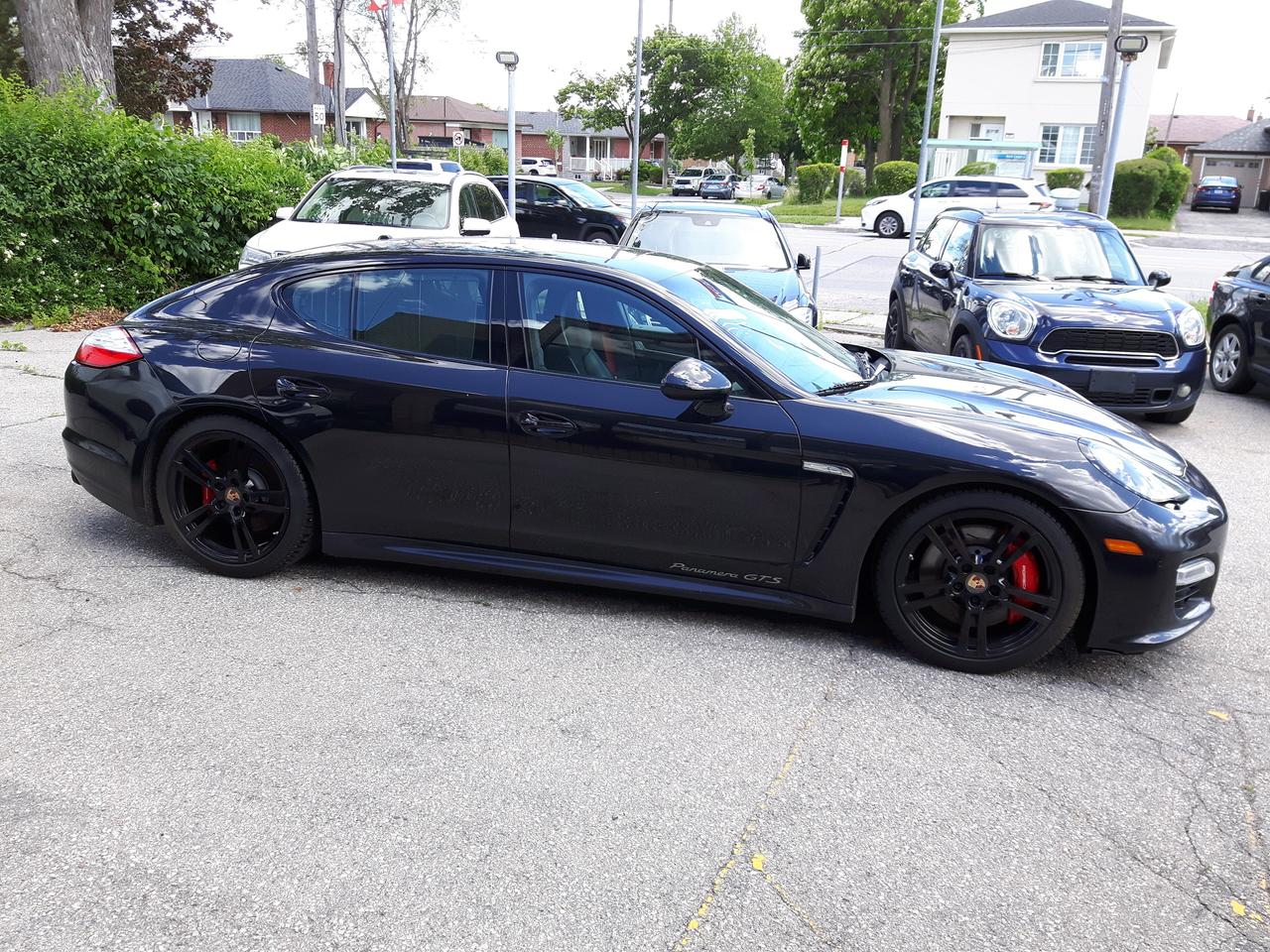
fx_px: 1137
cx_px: 635
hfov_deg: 58.4
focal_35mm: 31
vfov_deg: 45.4
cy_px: 476
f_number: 1.9
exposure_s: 1/174
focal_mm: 3.7
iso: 40
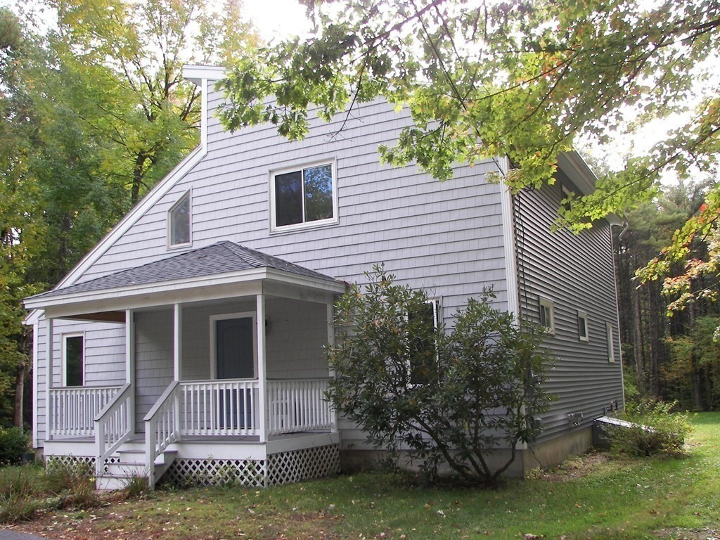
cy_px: 270
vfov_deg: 39.7
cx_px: 360
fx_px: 749
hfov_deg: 51.4
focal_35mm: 36
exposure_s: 1/125
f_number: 2.8
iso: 50
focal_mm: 6
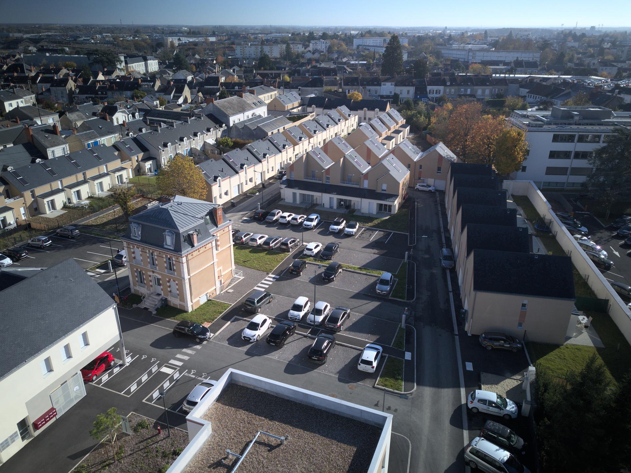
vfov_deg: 53.0
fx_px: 474
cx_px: 316
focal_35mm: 26
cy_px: 236
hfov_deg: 67.3
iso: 100
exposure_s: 1/40
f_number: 2.2
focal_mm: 4.73
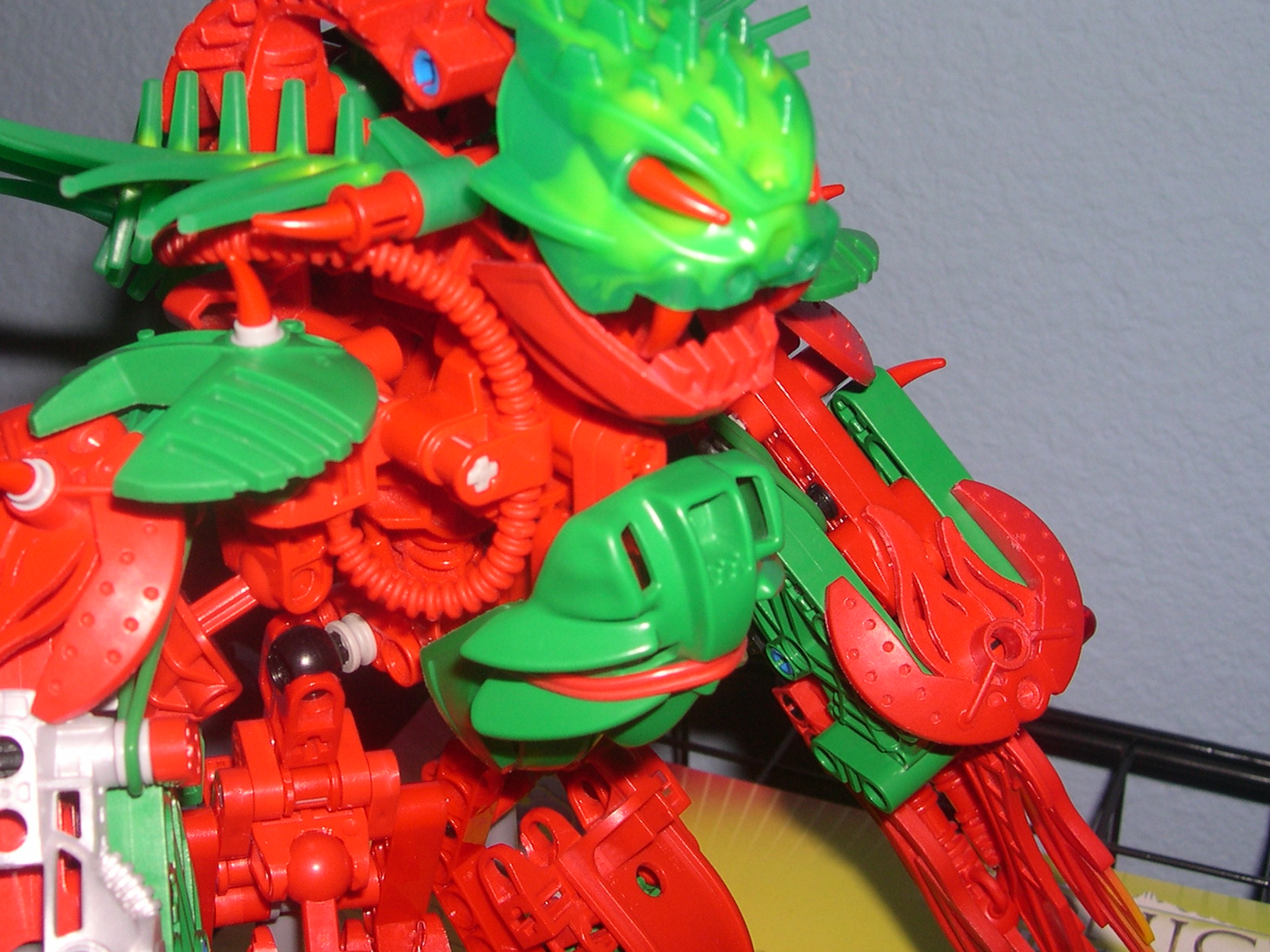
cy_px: 348
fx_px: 1945
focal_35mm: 53
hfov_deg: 35.9
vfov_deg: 27.4
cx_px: 469
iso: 100
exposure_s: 1/60
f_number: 7.6
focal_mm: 8
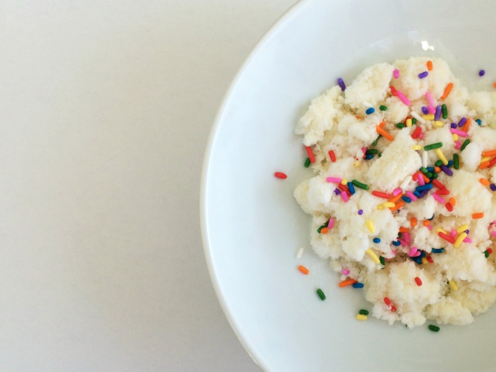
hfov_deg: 61.7
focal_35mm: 29
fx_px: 416
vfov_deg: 48.2
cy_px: 186
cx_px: 248
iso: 40
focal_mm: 4.15
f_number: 2.2
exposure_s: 1/120
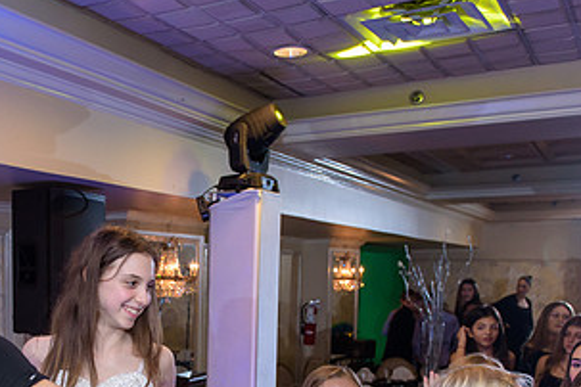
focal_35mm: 46
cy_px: 361
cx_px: 161
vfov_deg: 28.0
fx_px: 742
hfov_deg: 41.7
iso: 1600
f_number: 3.2
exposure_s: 1/125
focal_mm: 24
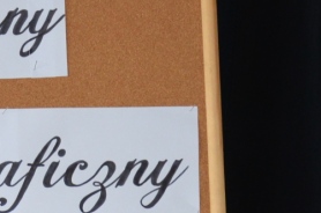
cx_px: -212
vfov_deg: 6.5
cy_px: 254
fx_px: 1868
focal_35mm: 210
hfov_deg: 9.4
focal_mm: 38
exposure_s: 1/60
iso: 1100
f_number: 4.5
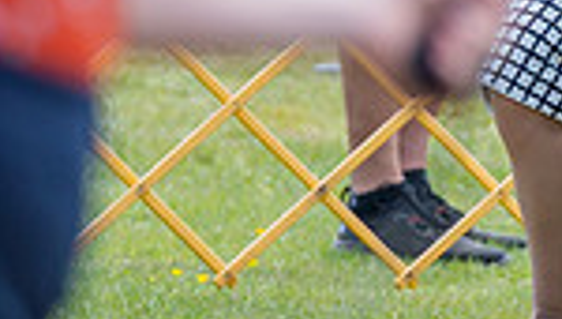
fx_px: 12197
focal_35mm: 817
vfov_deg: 1.5
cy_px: -194
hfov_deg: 2.6
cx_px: 580
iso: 100
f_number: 2.8
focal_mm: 143
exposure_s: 1/800
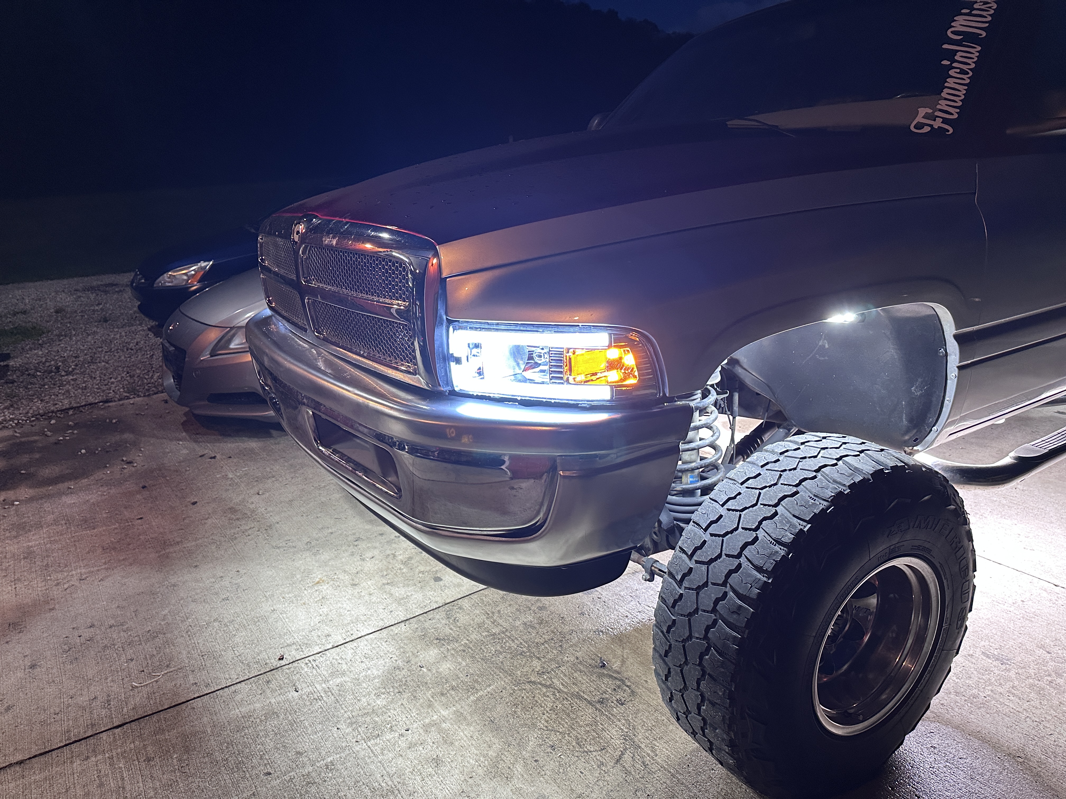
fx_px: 739
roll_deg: +2.3
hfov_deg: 71.6
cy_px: 400
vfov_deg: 56.8
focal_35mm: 24
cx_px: 533
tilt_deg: -17.0
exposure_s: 1/60
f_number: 1.78
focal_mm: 6.86
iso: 320
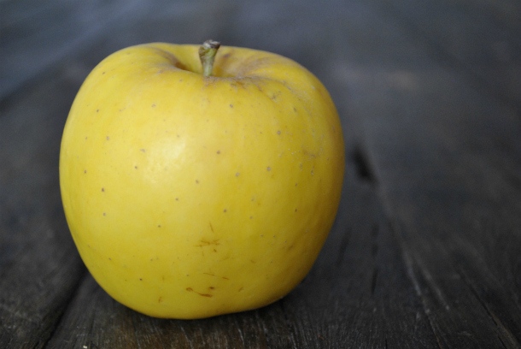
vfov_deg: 22.7
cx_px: 260
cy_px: 174
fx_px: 869
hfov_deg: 33.4
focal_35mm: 60
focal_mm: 40
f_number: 5.3
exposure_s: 1/30
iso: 720
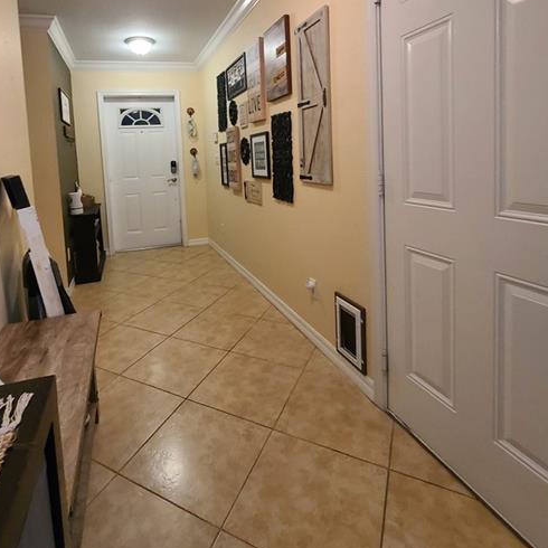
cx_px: 235
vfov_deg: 77.9
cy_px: 179
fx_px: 322
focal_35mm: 18
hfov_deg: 80.2
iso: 320
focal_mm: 2.2
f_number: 2.2
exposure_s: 1/30
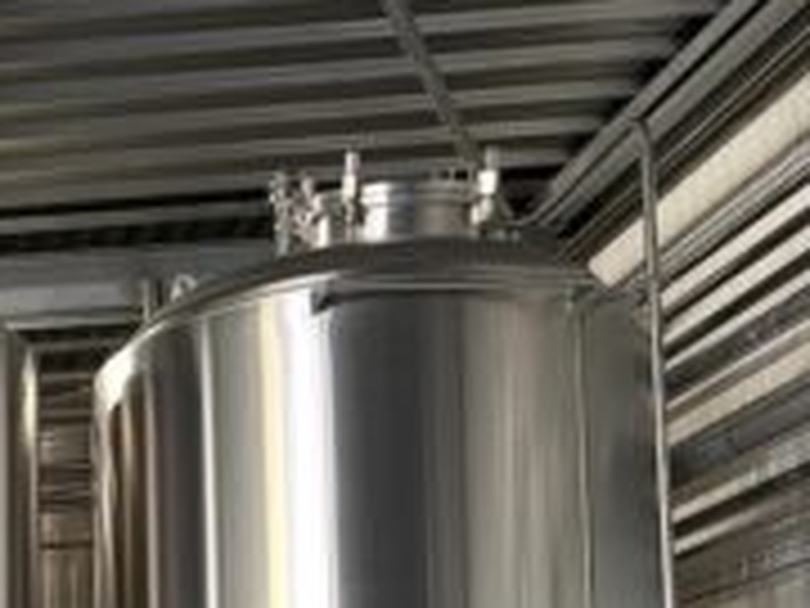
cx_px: -259
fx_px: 1661
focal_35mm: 71
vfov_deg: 19.3
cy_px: 770
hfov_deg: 23.9
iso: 320
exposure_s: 1/50
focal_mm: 6.76
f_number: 1.78
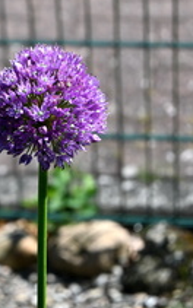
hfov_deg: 9.0
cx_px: -26
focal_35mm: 145
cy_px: 116
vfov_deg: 14.4
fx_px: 1219
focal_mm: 50
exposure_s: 1/320
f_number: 6.3
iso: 100
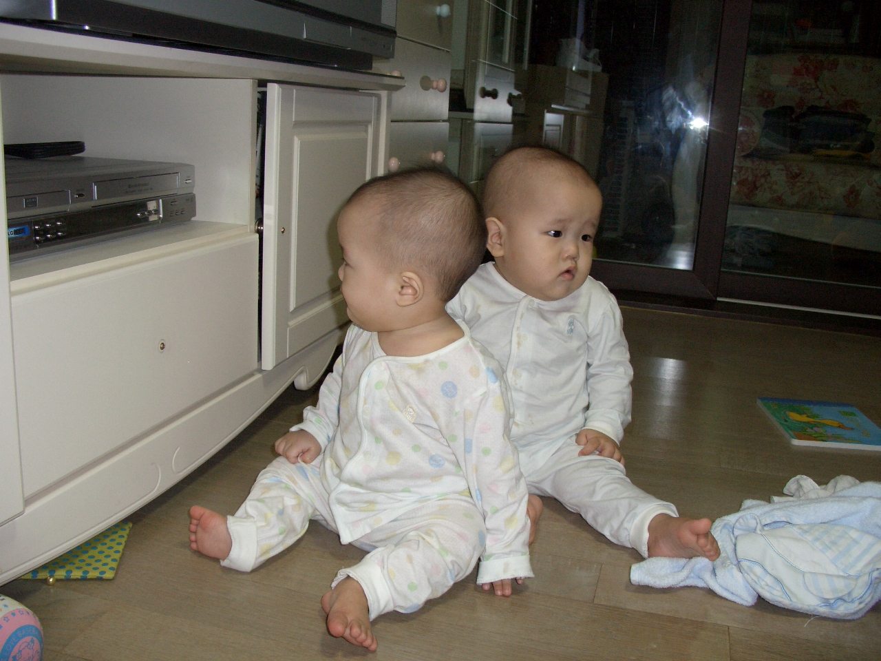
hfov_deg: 55.4
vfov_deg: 42.9
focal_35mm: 33
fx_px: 840
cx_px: 440
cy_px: 330
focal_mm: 7.1
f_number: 2.8
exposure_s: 1/60
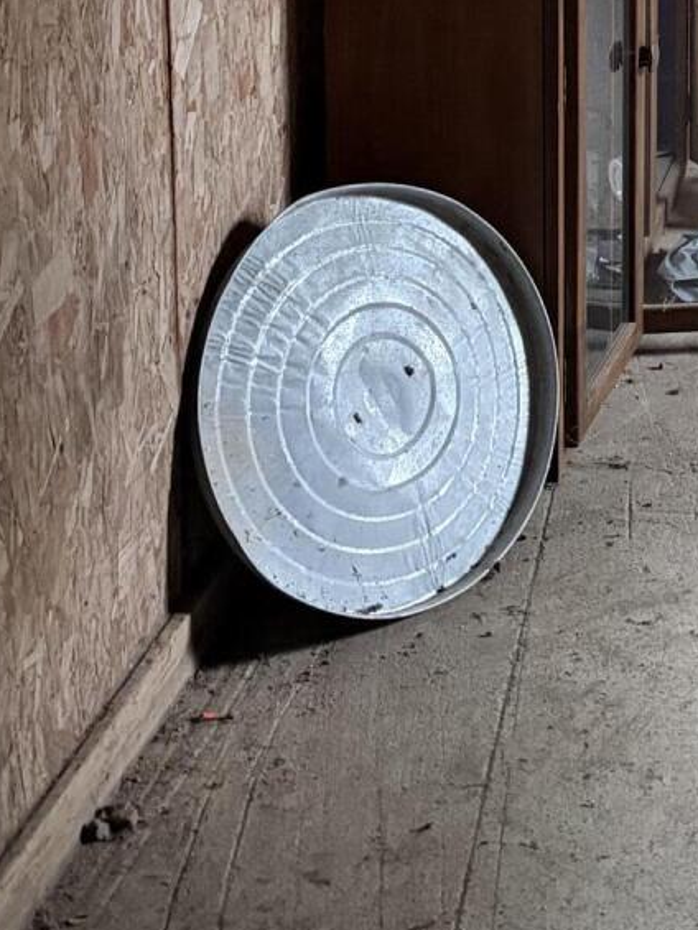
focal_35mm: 85
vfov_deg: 20.6
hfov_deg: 15.4
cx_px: 1189
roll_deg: -0.2
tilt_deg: -7.2
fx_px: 2284
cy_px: -336
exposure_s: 1/60
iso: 640
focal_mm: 6.76
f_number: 1.78
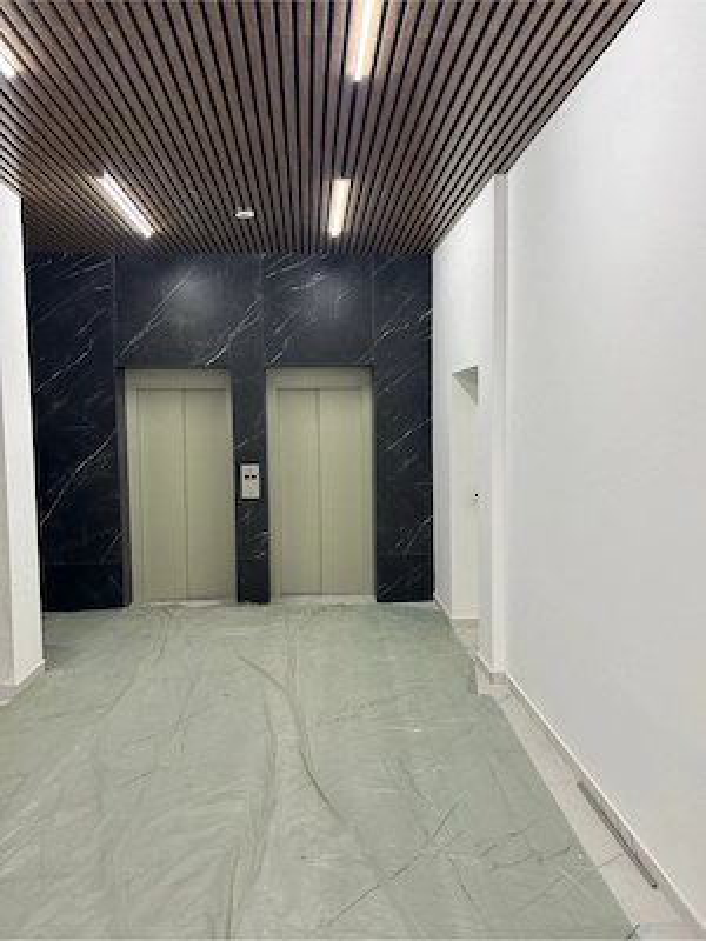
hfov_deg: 53.1
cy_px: 470
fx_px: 707
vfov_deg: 67.3
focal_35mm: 26
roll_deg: +0.5
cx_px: 353
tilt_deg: -4.2
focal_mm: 5.7
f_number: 1.5
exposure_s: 1/100
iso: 125
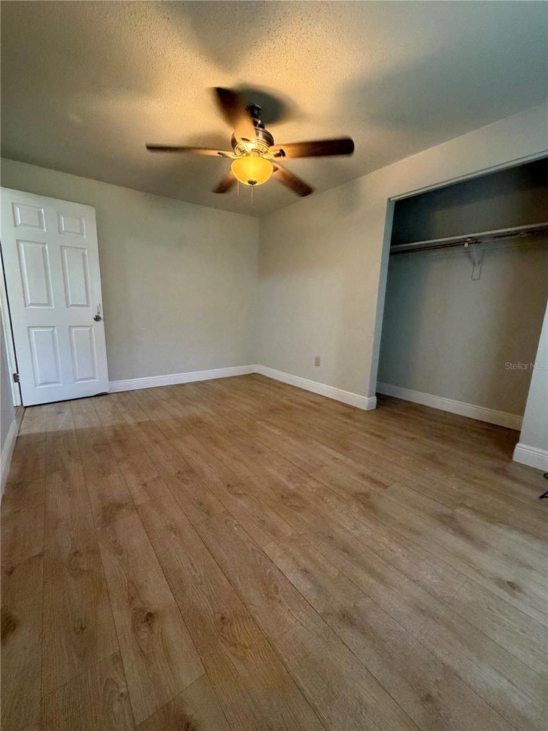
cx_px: 274
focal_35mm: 14
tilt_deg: -11.2
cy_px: 366
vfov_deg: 102.1
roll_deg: -1.7
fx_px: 296
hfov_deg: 85.7
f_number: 2.2
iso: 500
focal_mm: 2.22
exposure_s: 1/60
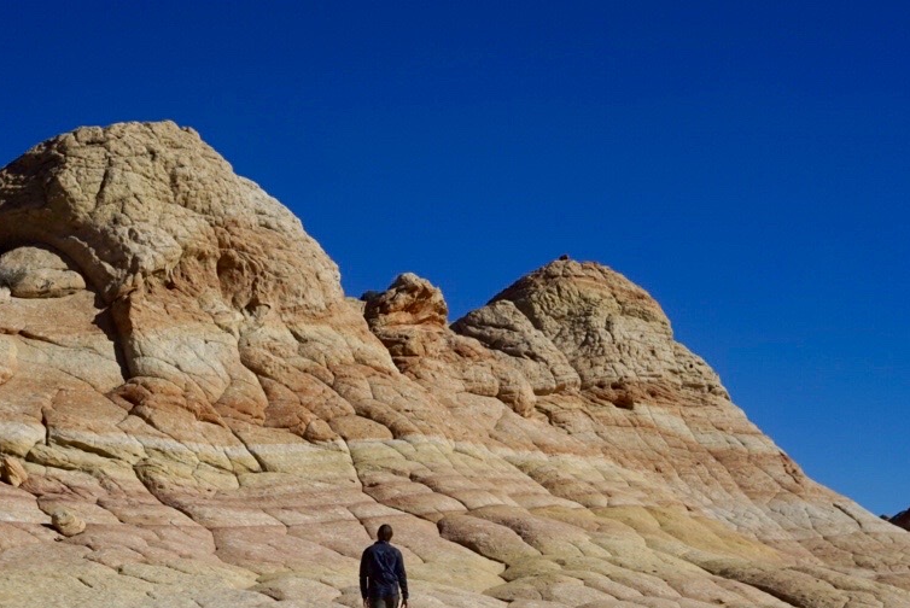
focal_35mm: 75
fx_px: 1897
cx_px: 323
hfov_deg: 26.9
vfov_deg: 18.1
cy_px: 458
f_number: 4.5
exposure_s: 1/2500
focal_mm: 35
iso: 100
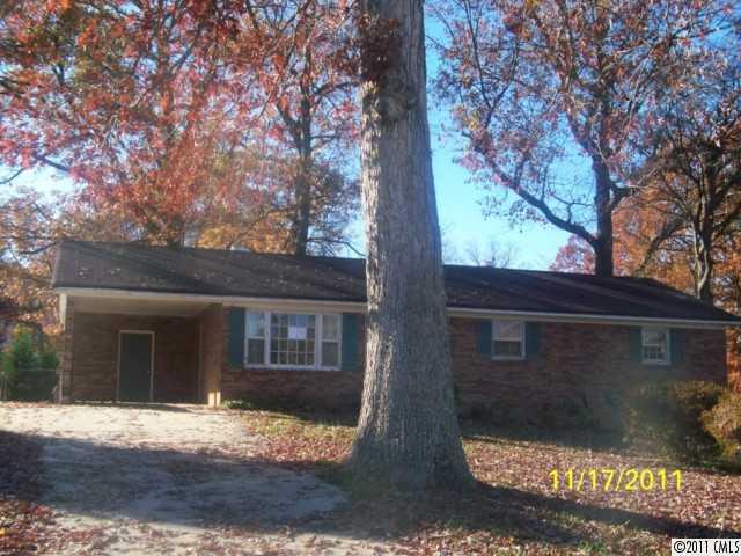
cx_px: 370
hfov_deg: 44.8
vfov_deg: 34.3
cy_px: 278
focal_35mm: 42
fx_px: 899
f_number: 3.7
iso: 200
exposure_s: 1/640
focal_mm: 7.5
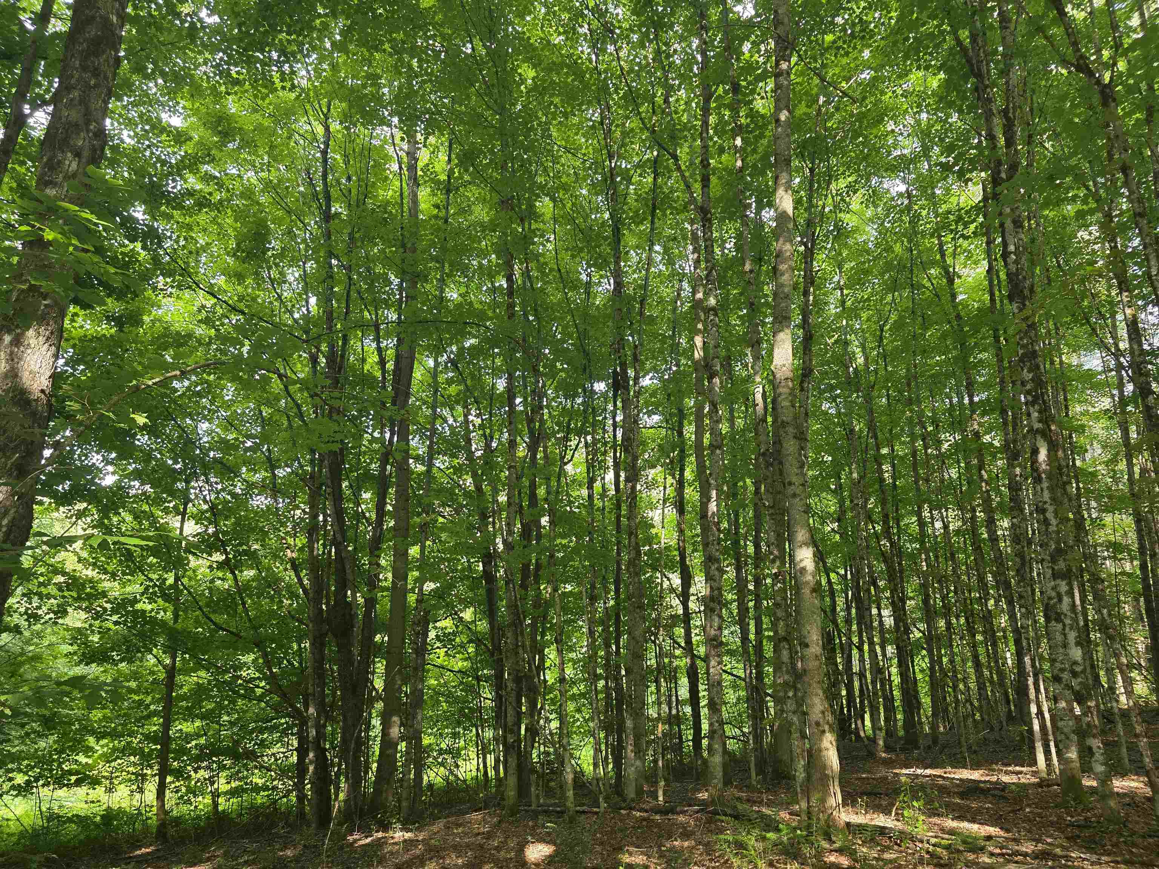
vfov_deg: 58.9
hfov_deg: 73.9
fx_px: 770
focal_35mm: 23
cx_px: 580
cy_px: 434
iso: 250
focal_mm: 6.3
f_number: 1.7
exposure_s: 1/180
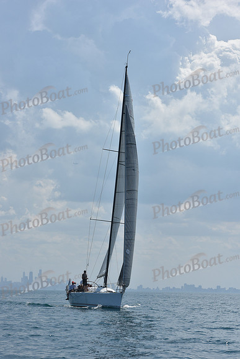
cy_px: 180
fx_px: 979
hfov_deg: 14.0
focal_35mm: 98
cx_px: 120
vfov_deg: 20.8
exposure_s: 1/1250
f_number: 10
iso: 250
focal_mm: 98
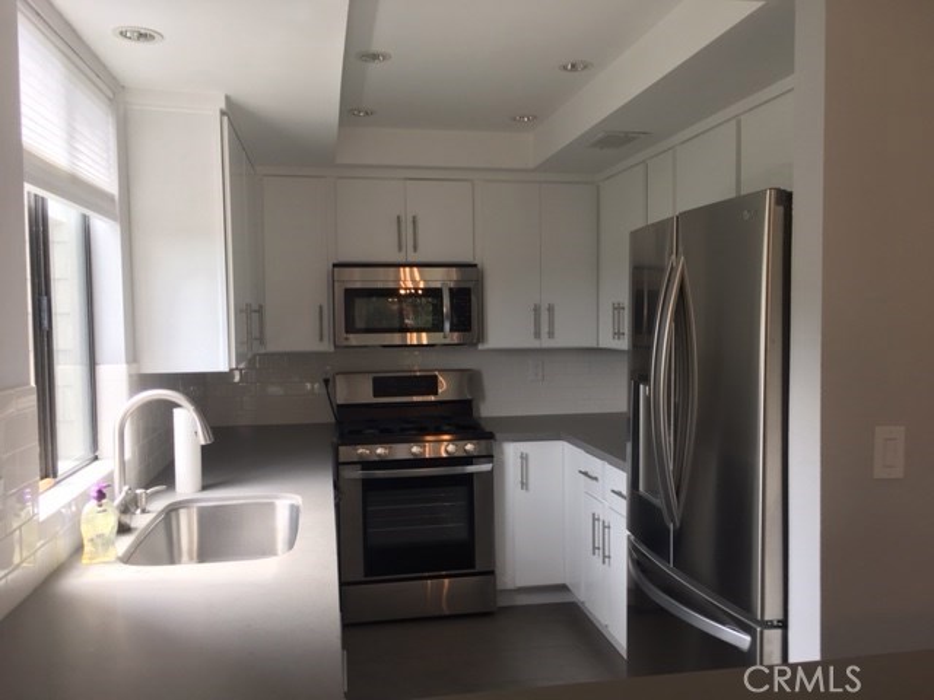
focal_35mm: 29
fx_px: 782
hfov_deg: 61.7
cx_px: 467
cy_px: 350
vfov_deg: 48.2
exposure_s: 1/60
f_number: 2.2
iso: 32
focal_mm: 4.15
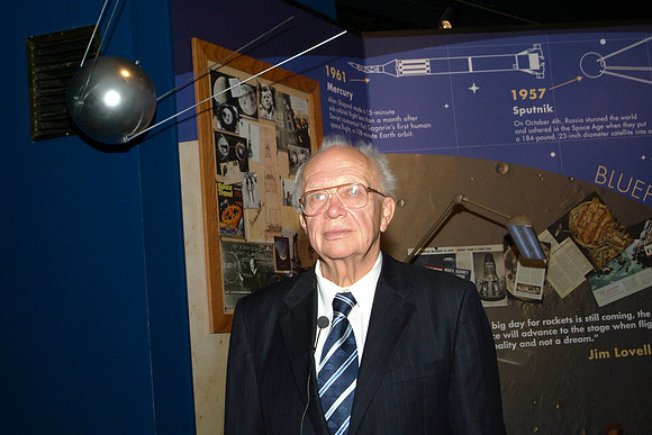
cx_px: 326
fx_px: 960
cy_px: 218
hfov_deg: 37.5
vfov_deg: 25.5
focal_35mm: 53
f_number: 13
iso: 1600
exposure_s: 1/60
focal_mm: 35
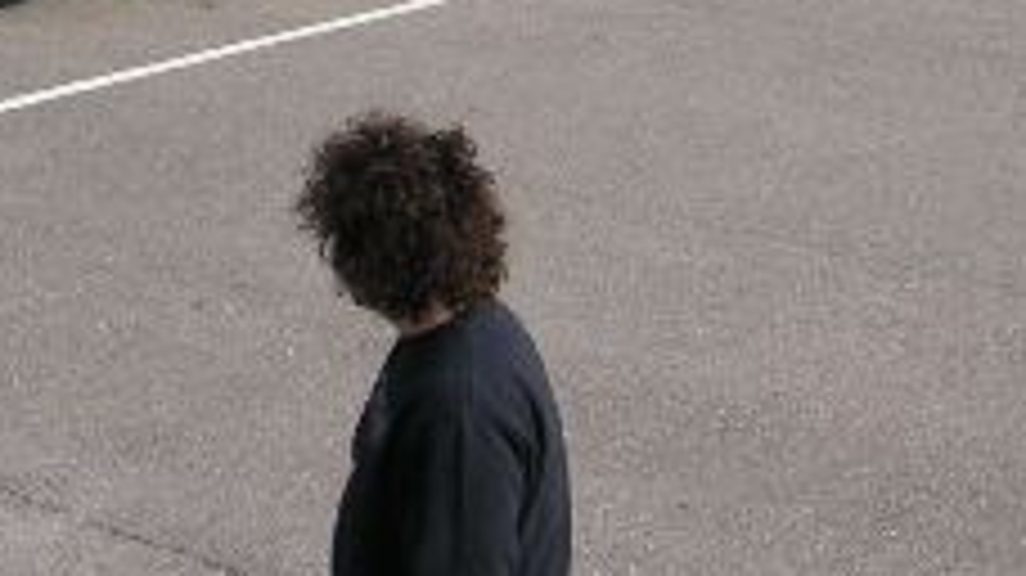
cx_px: 238
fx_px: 2882
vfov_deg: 11.0
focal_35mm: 106
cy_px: -243
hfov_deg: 20.0
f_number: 6.7
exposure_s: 1/180
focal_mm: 6.1
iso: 50
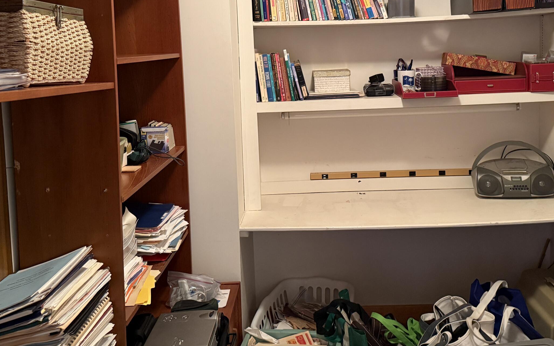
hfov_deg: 52.7
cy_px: 98
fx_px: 559
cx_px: 305
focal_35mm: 37
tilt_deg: -4.1
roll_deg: +2.0
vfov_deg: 33.9
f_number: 1.78
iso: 800
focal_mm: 6.76
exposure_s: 1/40
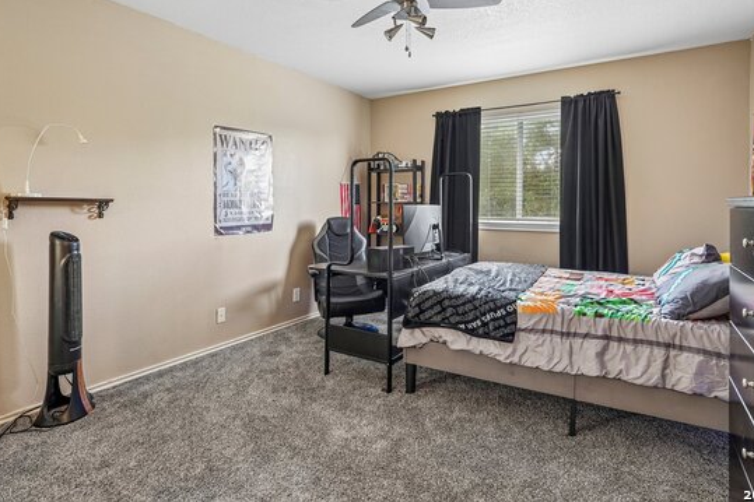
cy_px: 205
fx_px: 398
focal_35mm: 19
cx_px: 407
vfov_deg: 64.0
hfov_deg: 86.8
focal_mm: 16
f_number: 8
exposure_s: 1/3.33
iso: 400
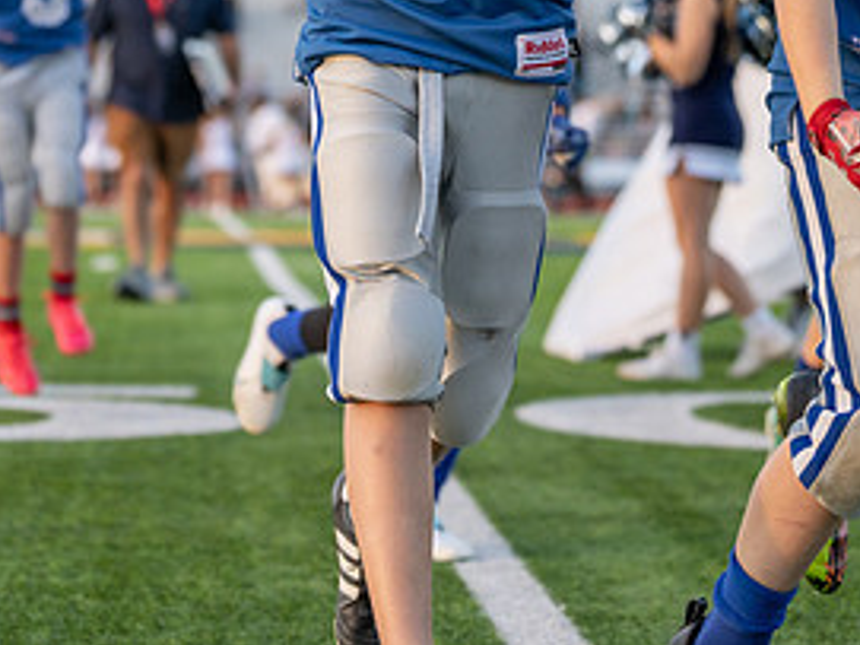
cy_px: 33
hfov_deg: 13.7
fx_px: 3576
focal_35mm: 144
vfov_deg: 10.2
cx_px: 298
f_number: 2.8
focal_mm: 70
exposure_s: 1/1250
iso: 640
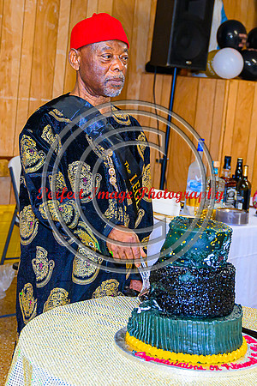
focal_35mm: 72
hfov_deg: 19.0
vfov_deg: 28.3
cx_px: 153
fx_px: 766
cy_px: 190
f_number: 3.2
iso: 1100
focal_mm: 31.5
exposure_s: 1/125
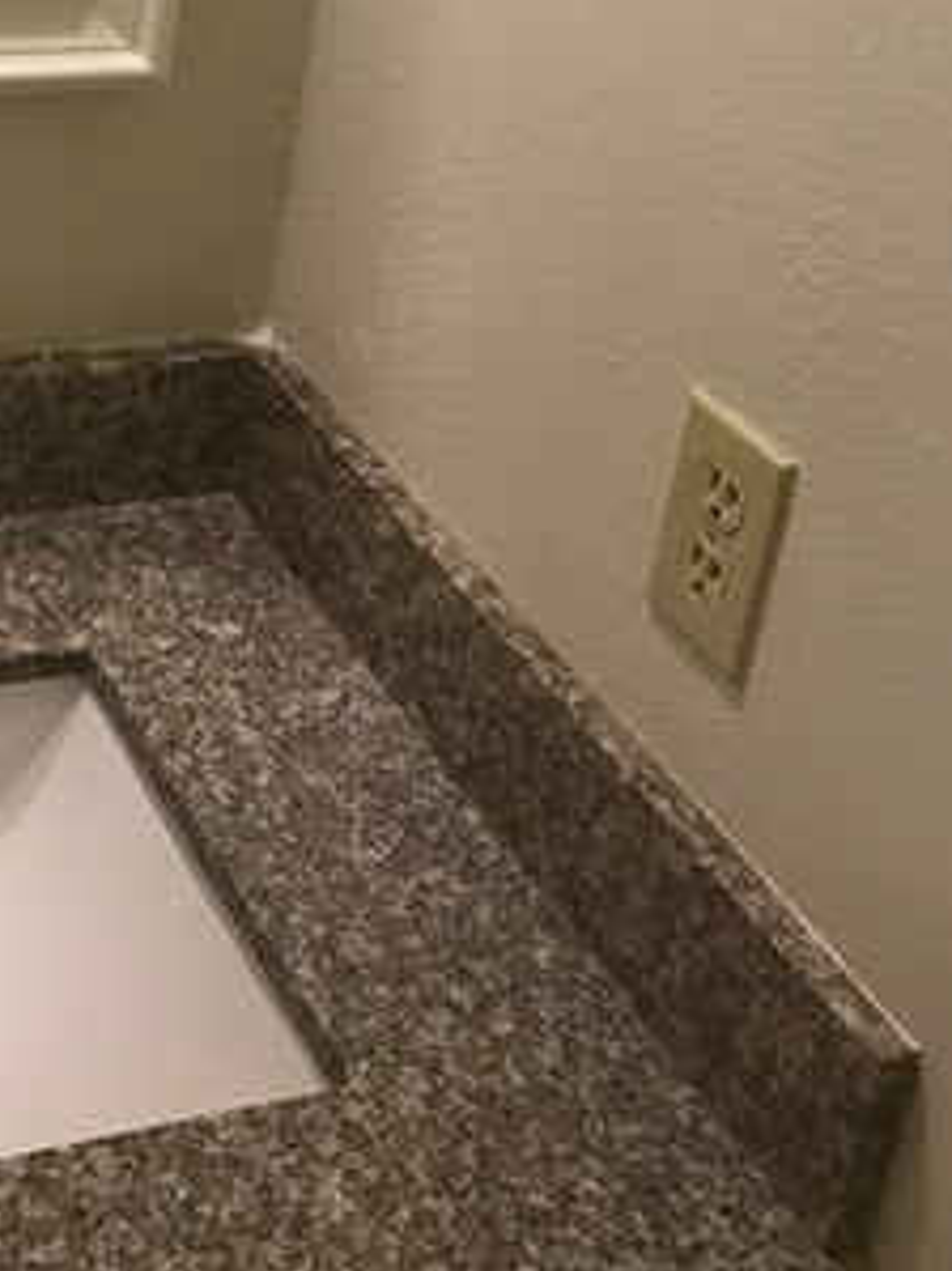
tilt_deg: -15.6
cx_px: -4
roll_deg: -7.2
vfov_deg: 30.1
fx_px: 2202
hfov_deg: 23.4
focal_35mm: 60
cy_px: 21
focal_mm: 3.99
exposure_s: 1/30
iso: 25
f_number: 1.8
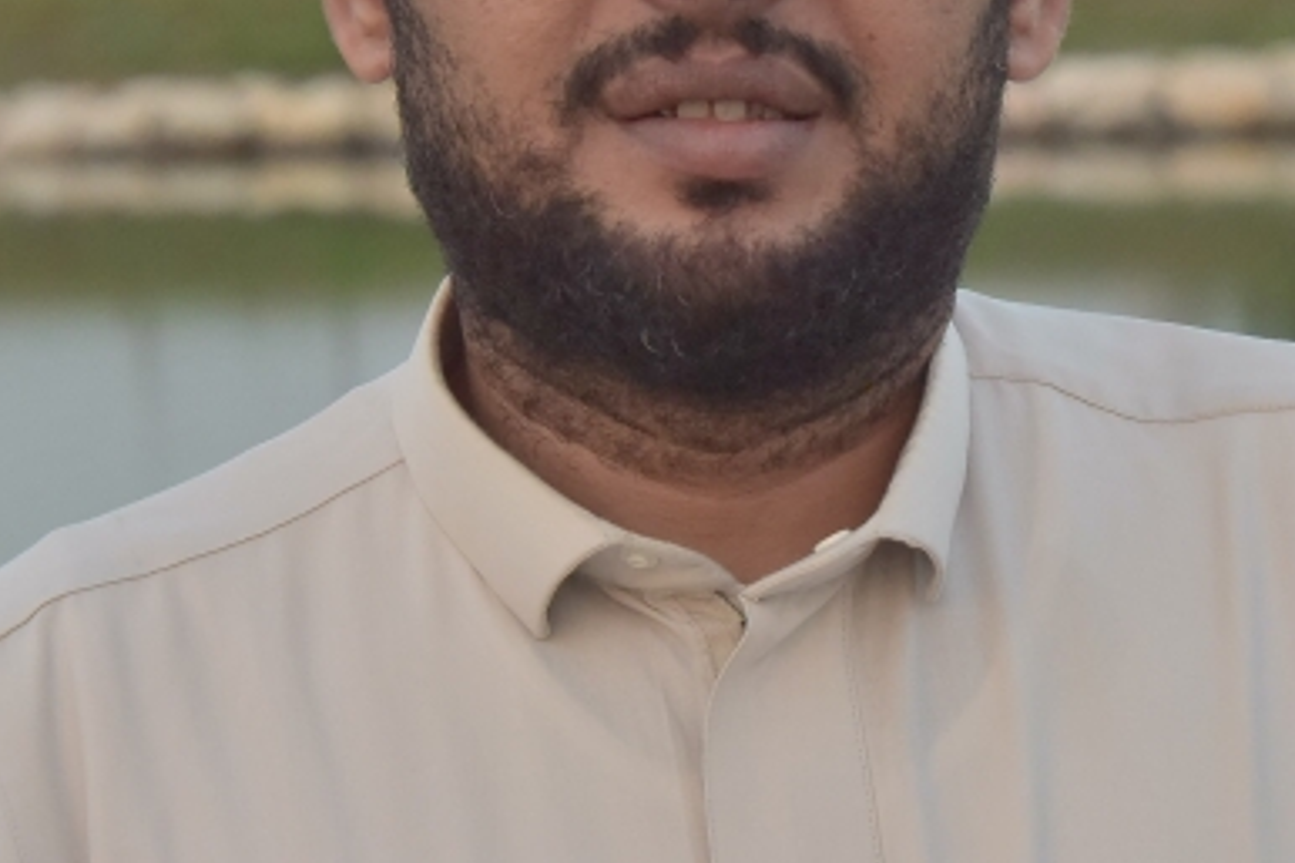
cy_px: 208
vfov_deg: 5.4
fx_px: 9133
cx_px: 879
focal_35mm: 254
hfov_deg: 8.1
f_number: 9
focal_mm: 98
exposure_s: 1/320
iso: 2000
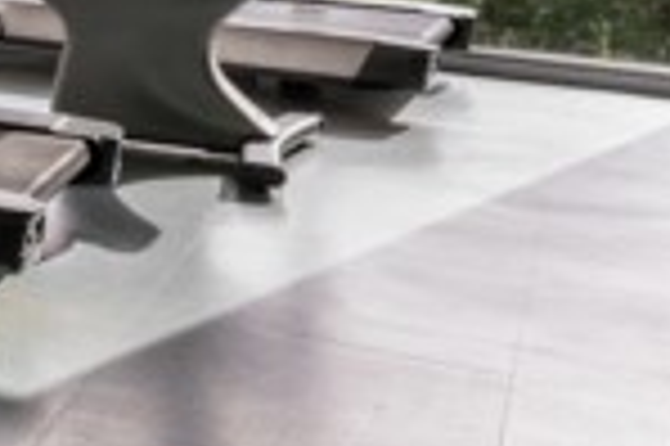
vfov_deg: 14.1
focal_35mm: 87
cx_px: -528
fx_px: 1623
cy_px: -324
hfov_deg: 18.4
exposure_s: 1/13
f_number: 11
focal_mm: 20.3
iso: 200
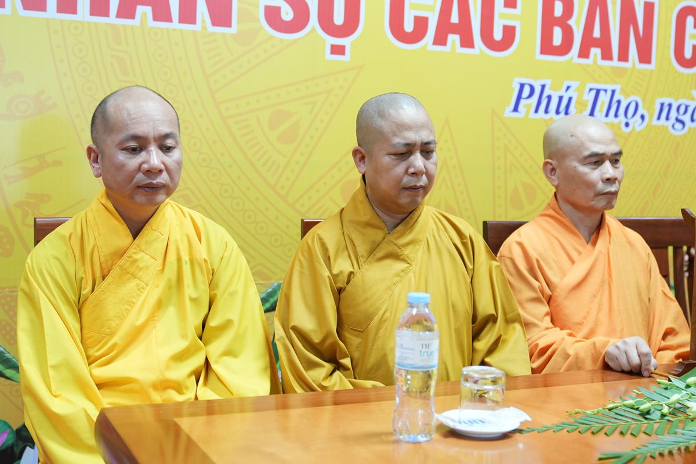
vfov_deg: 29.2
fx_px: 889
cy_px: 232
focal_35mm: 46
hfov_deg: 42.7
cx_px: 348
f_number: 2.8
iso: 800
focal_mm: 31
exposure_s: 1/50
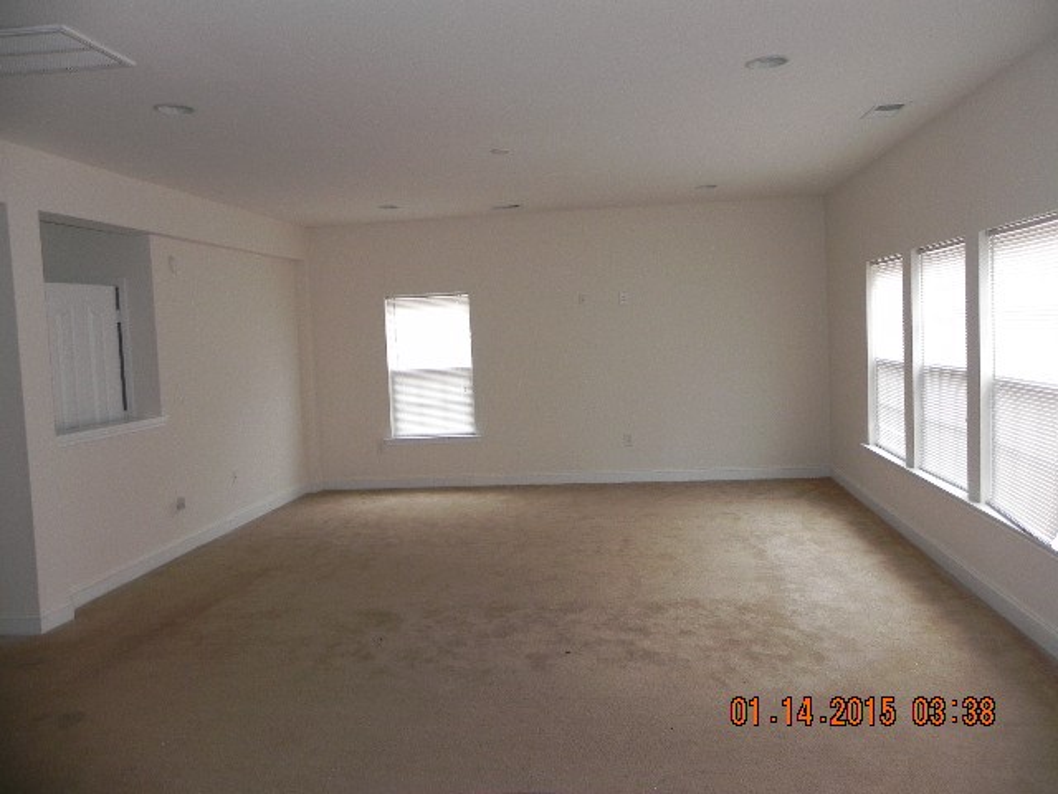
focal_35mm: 26
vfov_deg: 53.1
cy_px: 397
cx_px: 529
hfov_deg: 67.3
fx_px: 795
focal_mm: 4.6
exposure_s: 1/30
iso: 185
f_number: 2.8
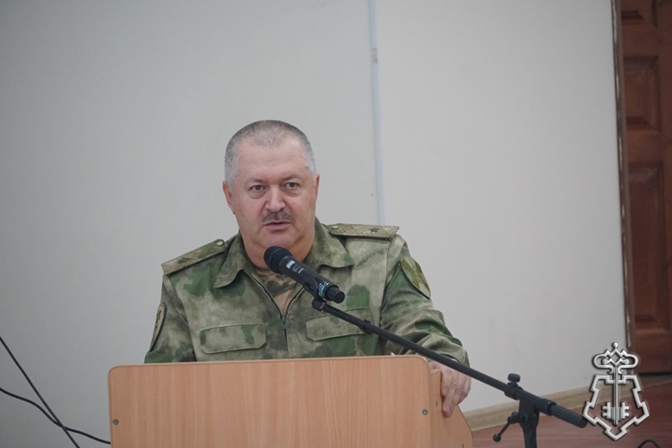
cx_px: 336
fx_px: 3780
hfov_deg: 10.2
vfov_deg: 6.8
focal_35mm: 202
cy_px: 224
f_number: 5.6
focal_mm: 135
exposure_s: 1/250
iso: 4000
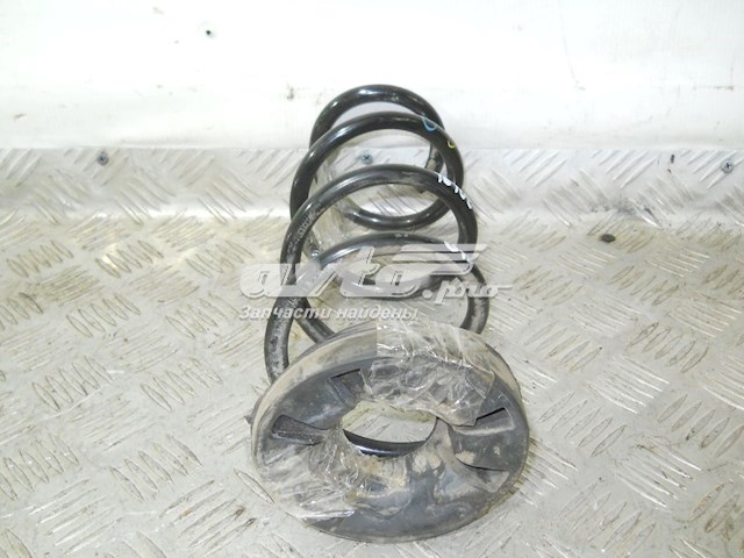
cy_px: 279
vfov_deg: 35.1
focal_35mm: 41
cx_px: 372
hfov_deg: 45.8
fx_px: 881
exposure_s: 1/30
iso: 320
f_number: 3.1
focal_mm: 6.72
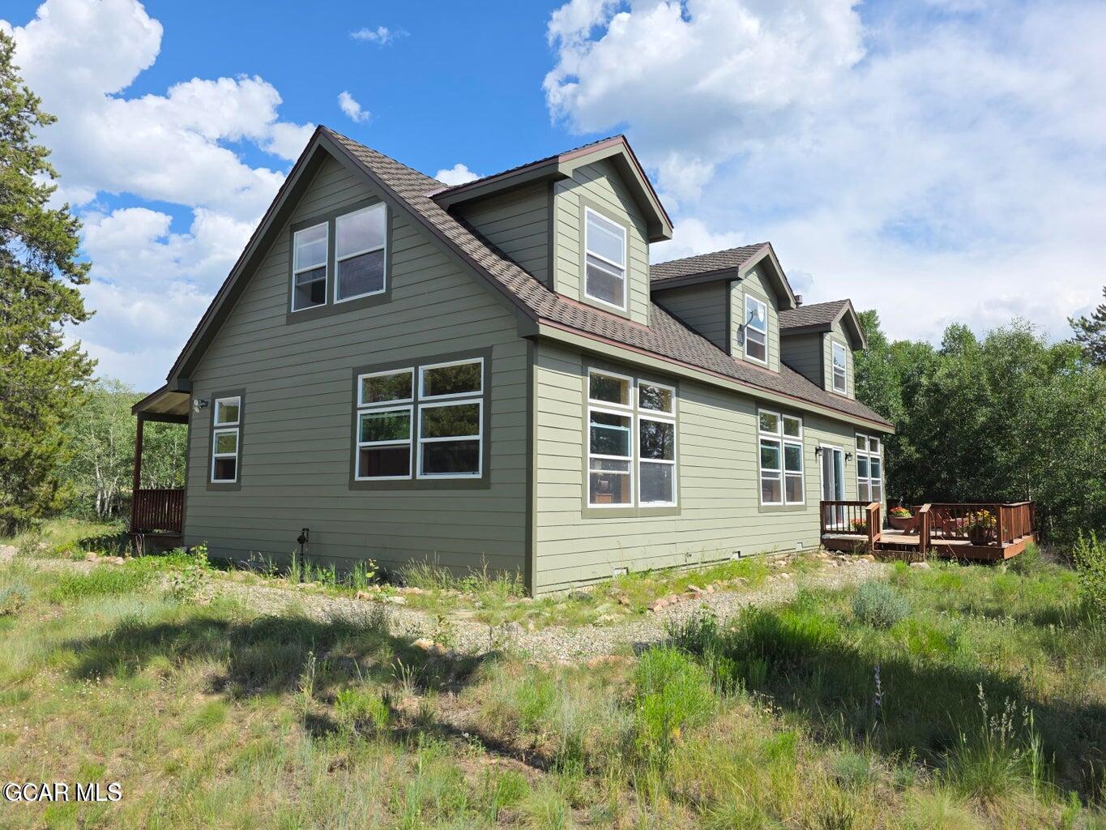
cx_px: 553
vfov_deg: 58.9
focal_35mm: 23
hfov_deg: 73.9
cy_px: 415
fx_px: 735
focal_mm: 6.3
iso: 80
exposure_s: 1/5296
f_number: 1.7
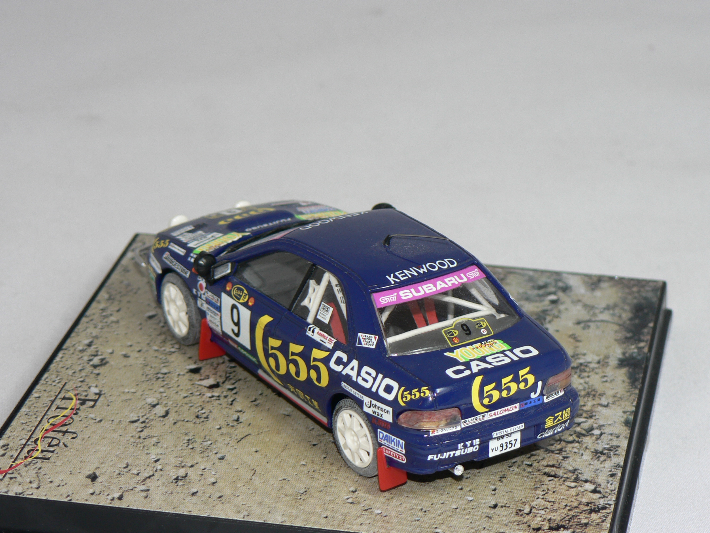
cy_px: 283
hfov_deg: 15.8
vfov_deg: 11.9
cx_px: 395
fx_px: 2564
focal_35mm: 125
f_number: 3.2
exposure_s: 1/60
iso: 80
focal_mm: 17.7
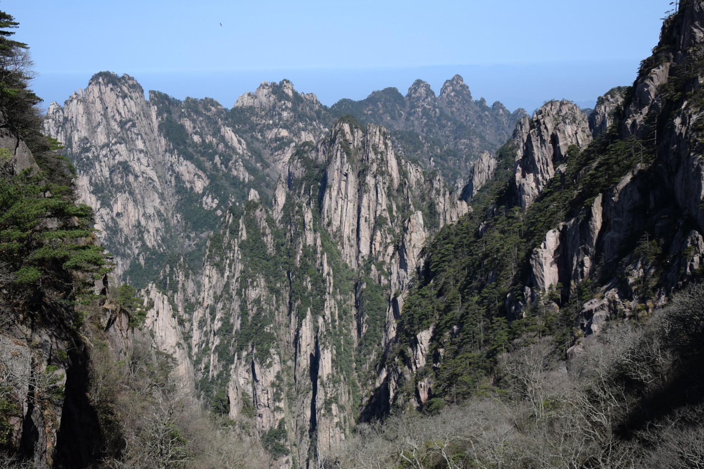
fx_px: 880
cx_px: 352
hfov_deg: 43.6
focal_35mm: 45
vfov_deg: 29.9
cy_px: 234
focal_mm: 30
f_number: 5.6
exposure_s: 1/4000
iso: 800
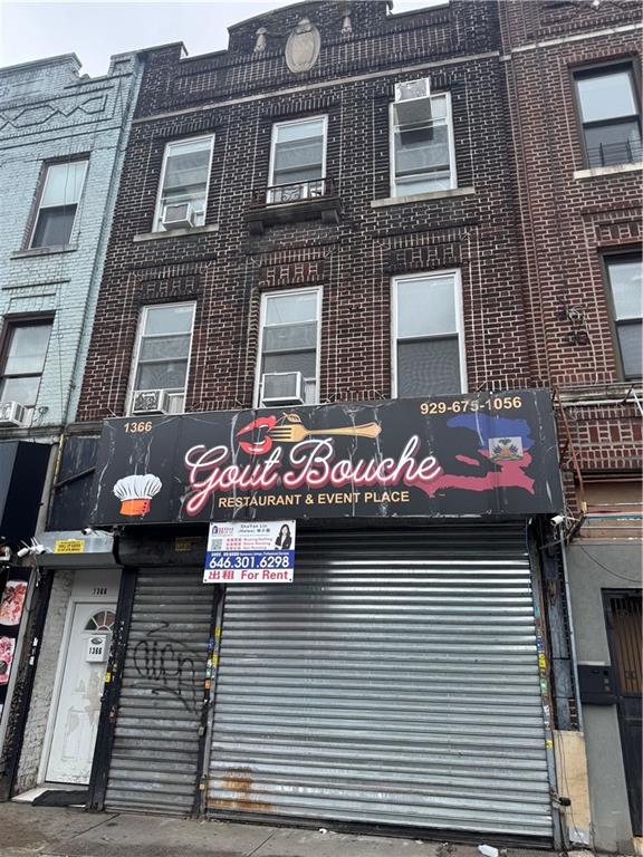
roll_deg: -2.4
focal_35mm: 24
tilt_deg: +21.6
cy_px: 428
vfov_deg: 71.6
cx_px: 322
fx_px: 594
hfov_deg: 56.8
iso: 80
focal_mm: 6.76
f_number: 1.78
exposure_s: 1/1597
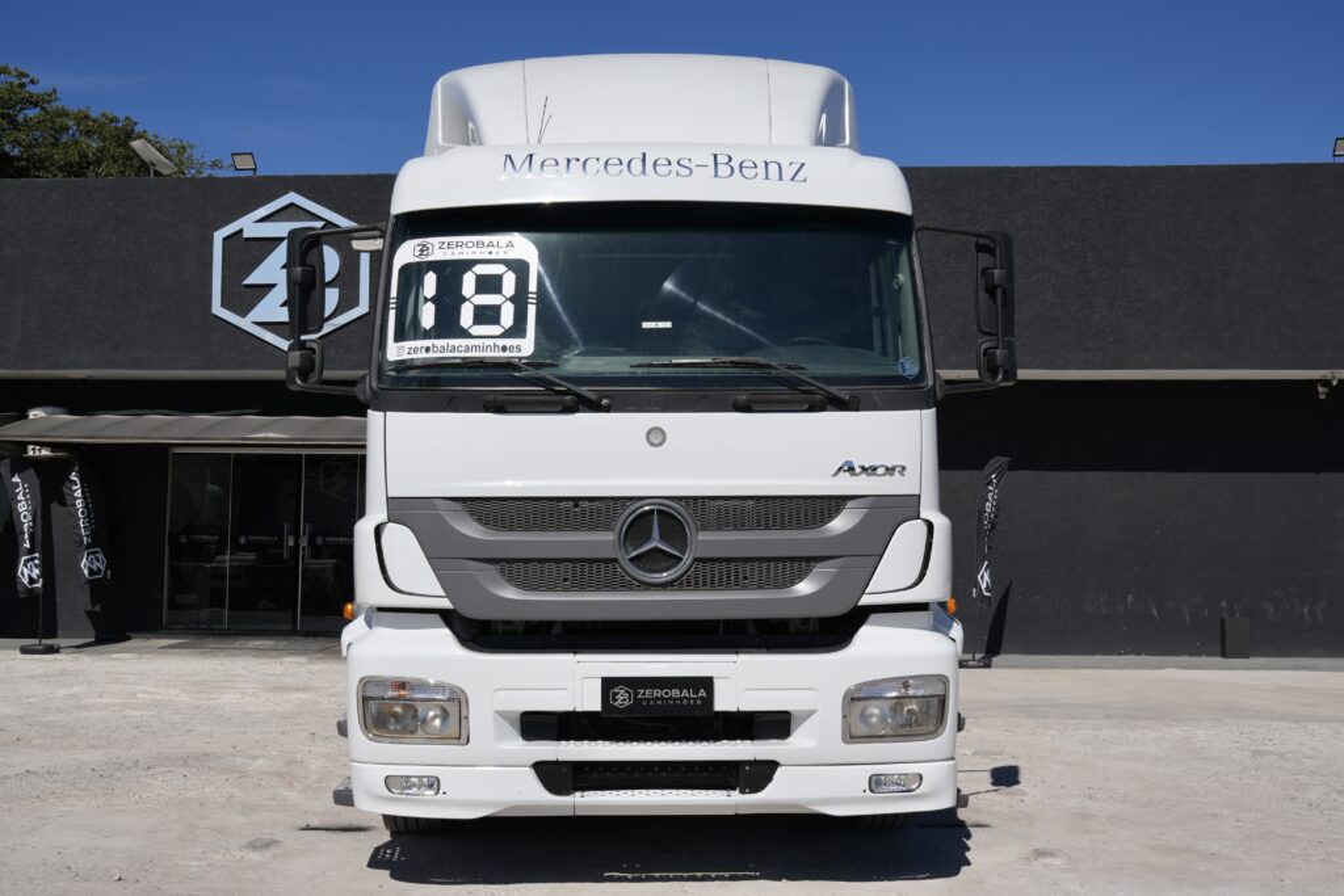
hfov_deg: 52.7
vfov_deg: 36.6
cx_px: 672
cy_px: 448
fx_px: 1355
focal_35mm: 36
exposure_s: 1/640
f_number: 8
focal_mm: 24.2
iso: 100
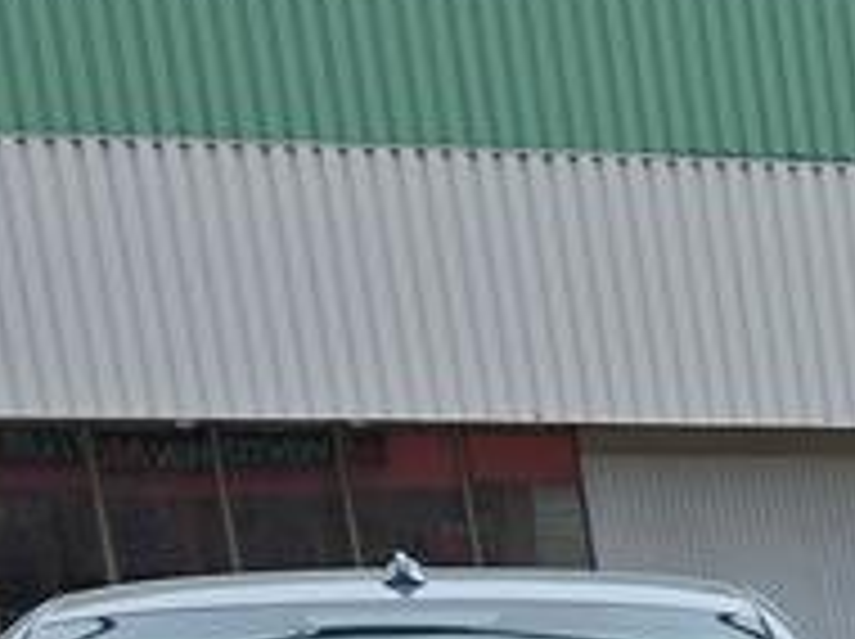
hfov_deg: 9.6
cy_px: 1732
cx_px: 2624
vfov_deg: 8.4
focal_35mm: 155
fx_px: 3824
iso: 80
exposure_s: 1/5017
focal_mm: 6.3
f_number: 1.7
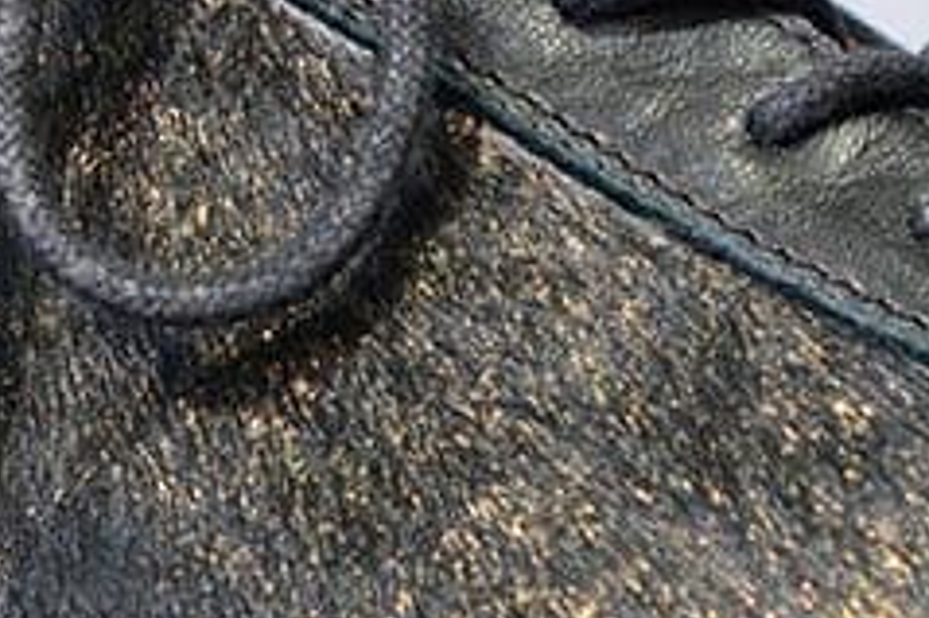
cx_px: 439
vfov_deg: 8.5
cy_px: 424
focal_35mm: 161
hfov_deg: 12.8
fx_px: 4152
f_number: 5.6
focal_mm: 32
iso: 2000
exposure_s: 1/80
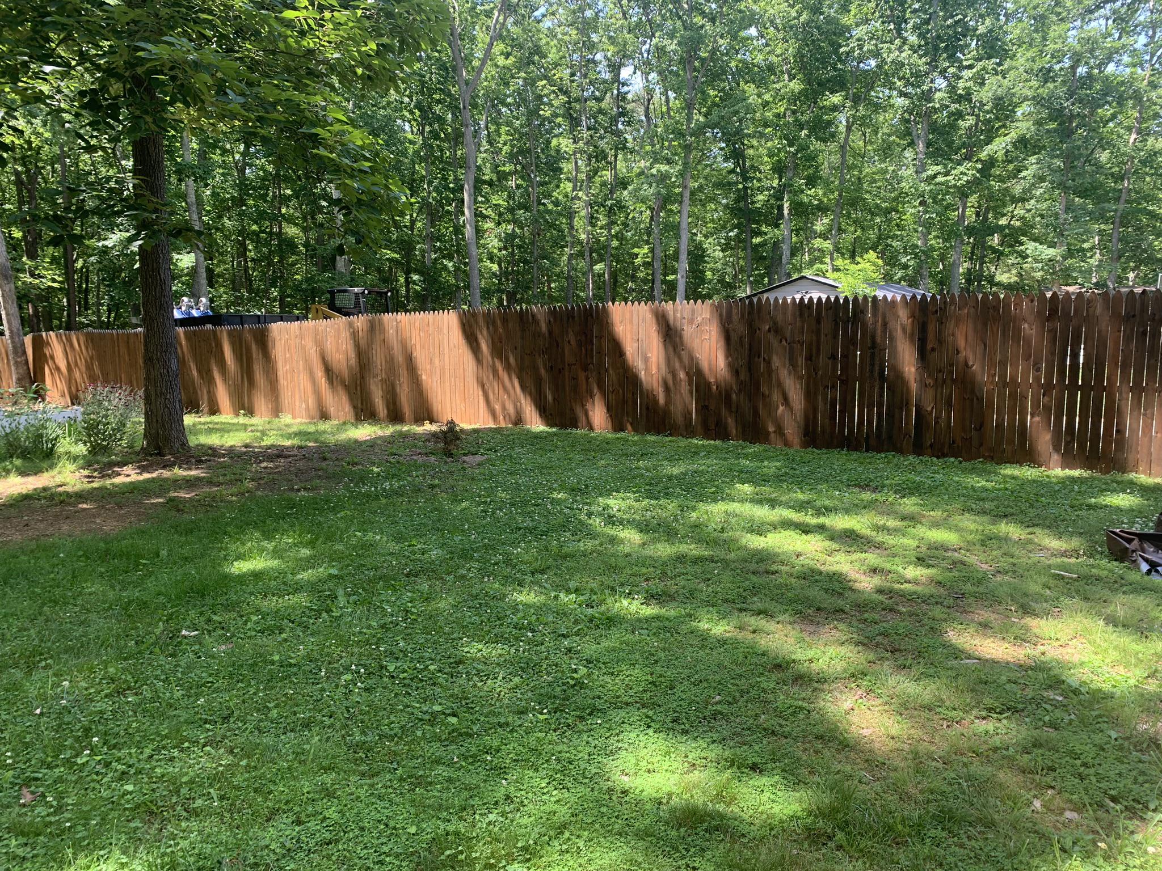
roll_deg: -1.7
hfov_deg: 67.3
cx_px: 581
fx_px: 873
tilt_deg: -7.6
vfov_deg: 53.1
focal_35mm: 26
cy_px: 436
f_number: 1.8
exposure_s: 1/134
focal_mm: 4.25
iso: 25
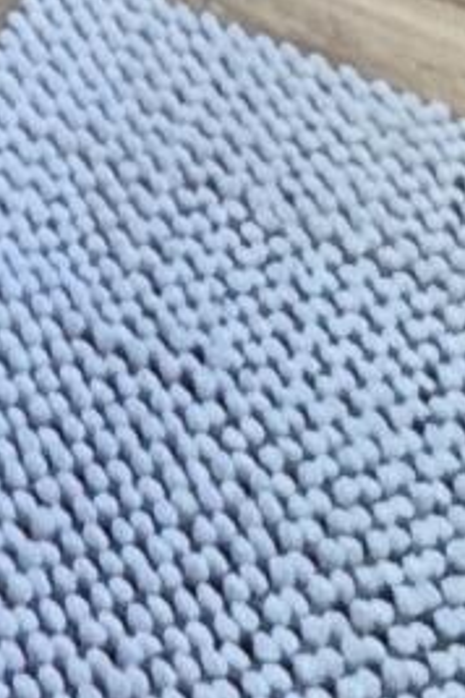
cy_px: -1699
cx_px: -572
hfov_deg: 11.0
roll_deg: -0.2
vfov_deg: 9.8
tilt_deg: +0.5
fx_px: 2112
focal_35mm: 109
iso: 250
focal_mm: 2.22
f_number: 2.2
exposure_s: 1/60
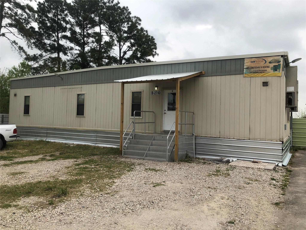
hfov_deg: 63.4
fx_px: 248
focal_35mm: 28
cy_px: 115
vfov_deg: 49.7
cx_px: 153
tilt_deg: +2.6
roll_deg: -1.7
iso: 20
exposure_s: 1/857
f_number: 1.8
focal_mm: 4
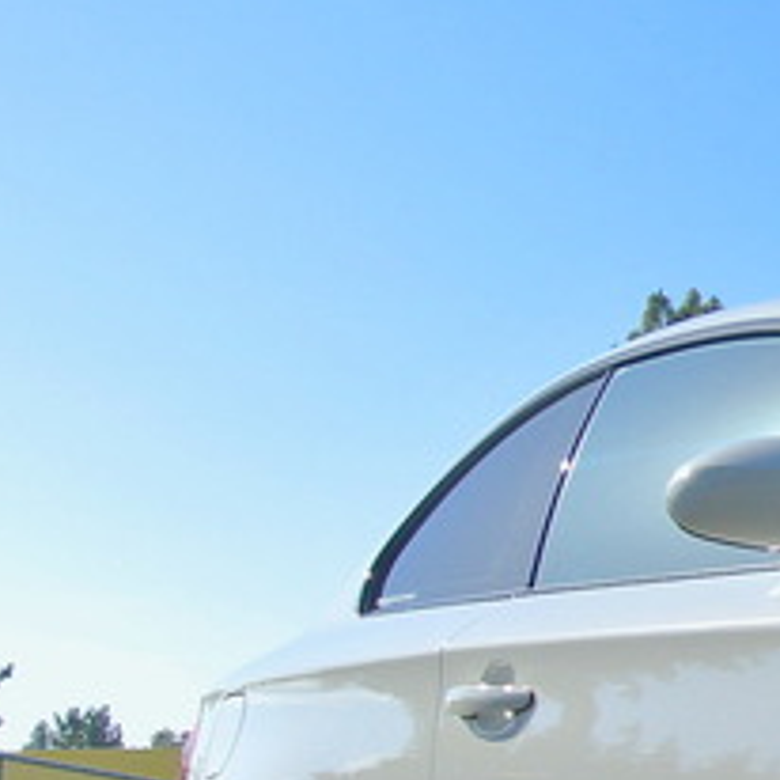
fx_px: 3289
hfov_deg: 12.3
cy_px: 699
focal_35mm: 129
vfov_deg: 13.4
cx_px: 1454
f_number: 5.6
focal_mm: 14.5
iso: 100
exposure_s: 1/320
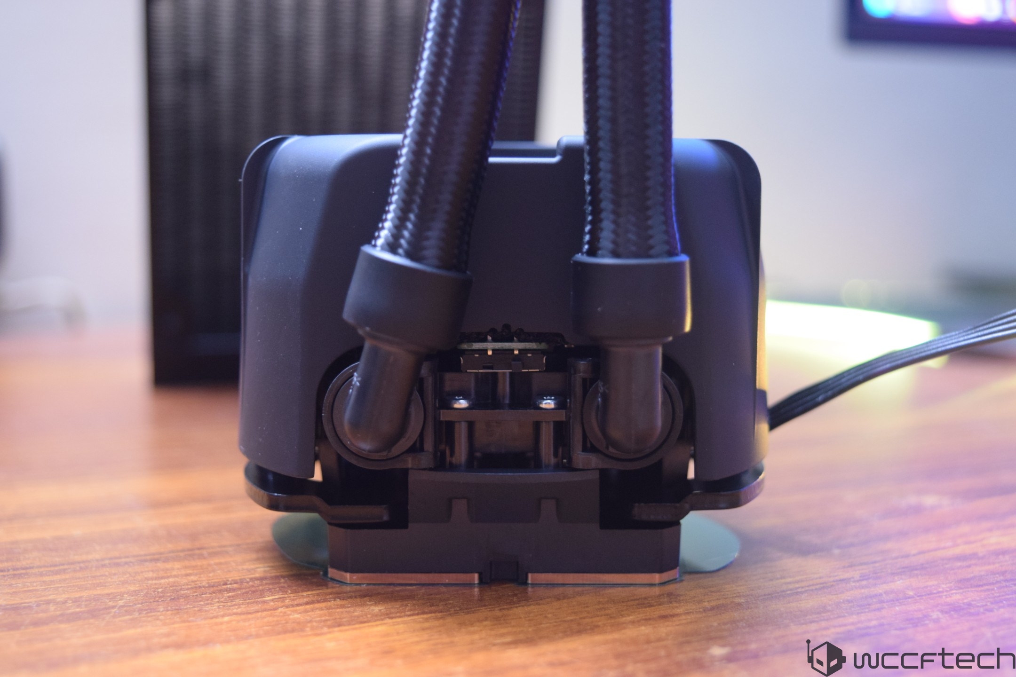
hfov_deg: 37.9
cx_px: 508
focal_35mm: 52
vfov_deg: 25.8
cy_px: 338
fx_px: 1482
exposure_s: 1/8
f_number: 5
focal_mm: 35
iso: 1600
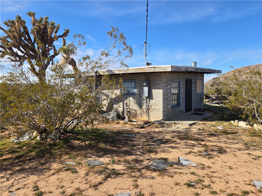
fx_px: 174
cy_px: 98
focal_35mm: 23
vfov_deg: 58.9
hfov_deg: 73.9
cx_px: 131
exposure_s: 1/1509
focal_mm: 5.4
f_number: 1.8
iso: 25
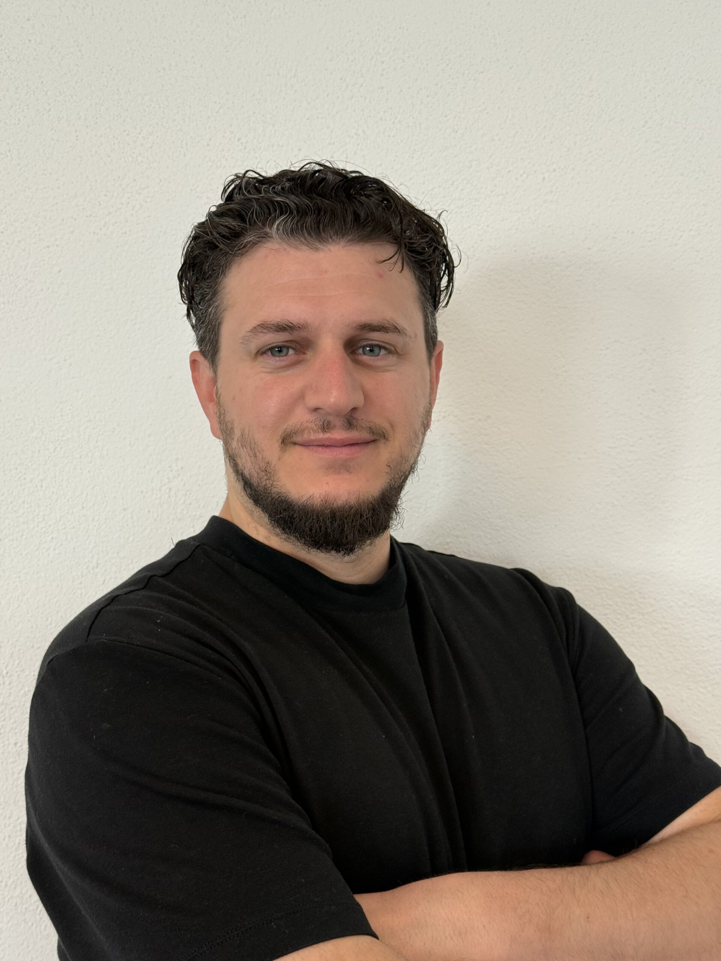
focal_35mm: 48
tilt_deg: +1.9
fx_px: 1333
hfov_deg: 30.3
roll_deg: +3.5
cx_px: 360
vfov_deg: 39.7
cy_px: 480
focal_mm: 6.76
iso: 100
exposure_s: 1/50
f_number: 1.78
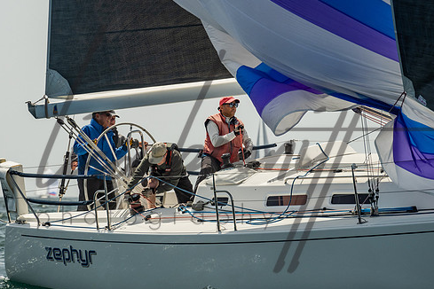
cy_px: 102
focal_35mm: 354
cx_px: 171
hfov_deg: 5.8
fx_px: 4267
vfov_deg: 3.9
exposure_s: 1/800
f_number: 6.3
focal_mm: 200
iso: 320
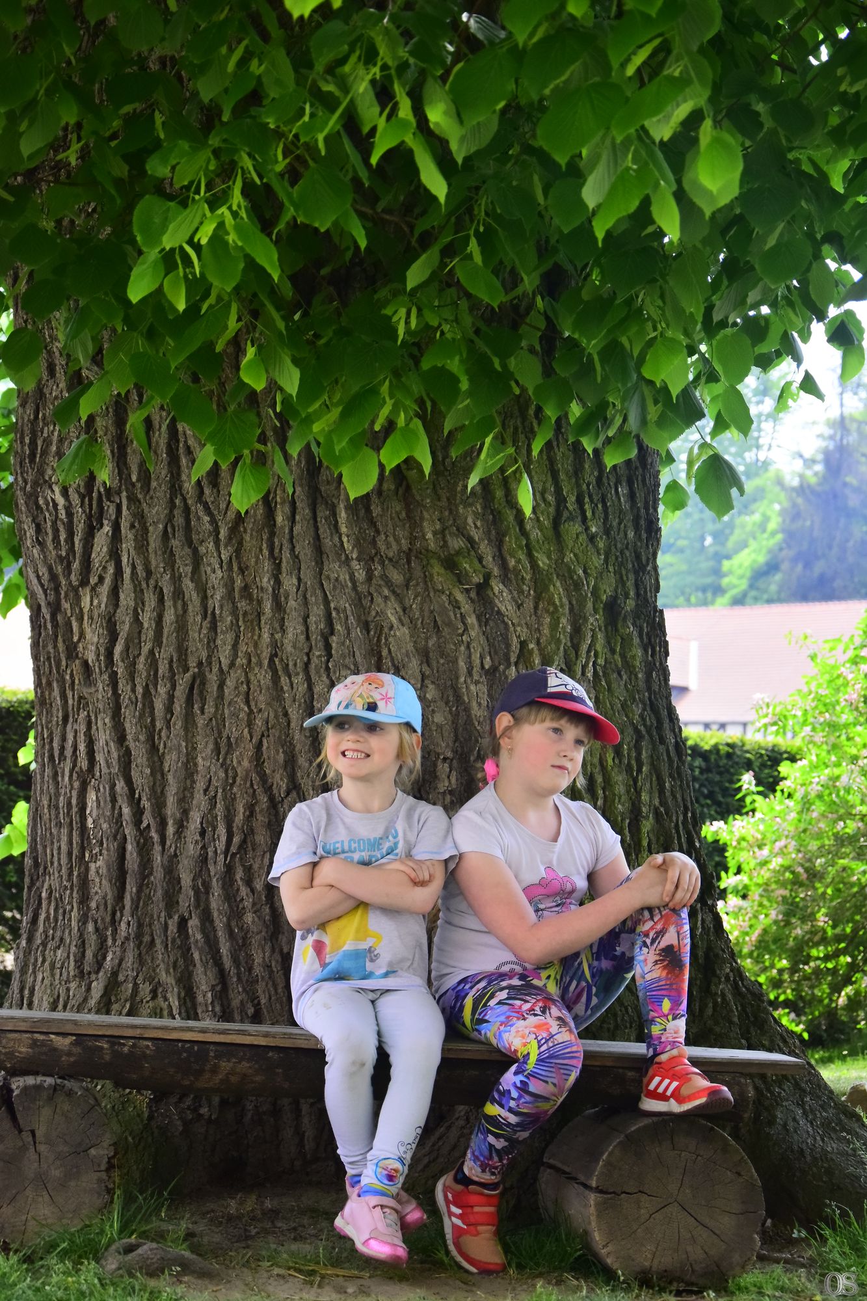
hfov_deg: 18.2
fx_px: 2710
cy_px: 650
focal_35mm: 75
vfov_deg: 27.0
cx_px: 434
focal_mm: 50
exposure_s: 1/1600
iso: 1000
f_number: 5
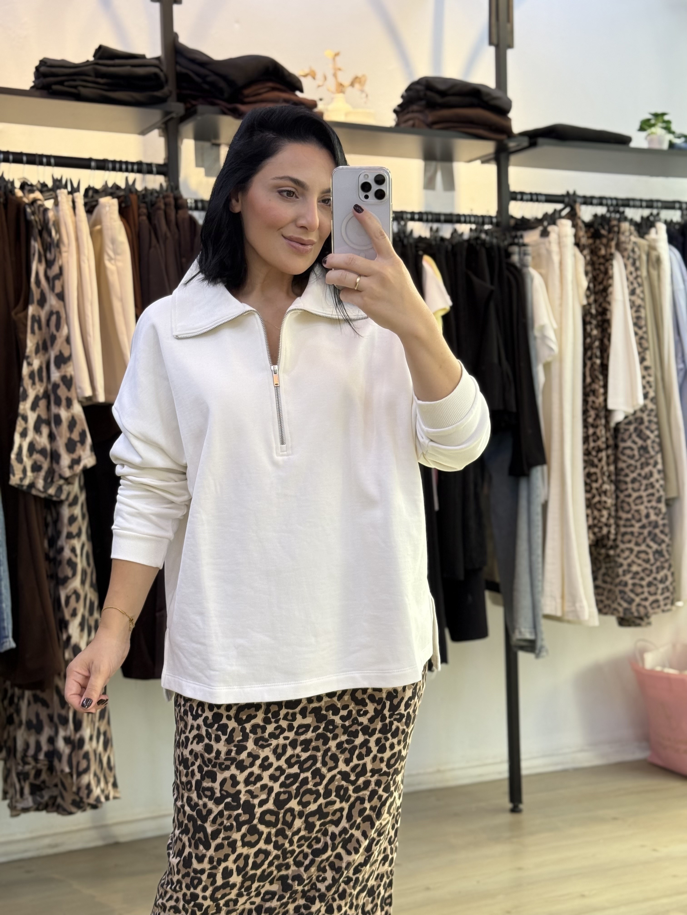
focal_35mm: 48
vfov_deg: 39.7
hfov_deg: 30.3
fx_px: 1270
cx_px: 344
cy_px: 458
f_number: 1.78
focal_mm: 6.76
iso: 64
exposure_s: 1/100
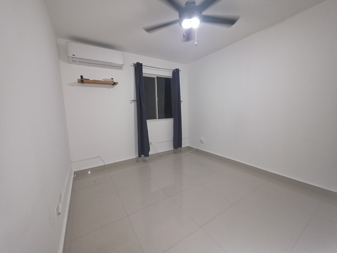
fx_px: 127
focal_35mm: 13
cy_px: 126
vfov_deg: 89.9
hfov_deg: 106.2
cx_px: 168
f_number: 1.9
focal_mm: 2.2
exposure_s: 1/60
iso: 250
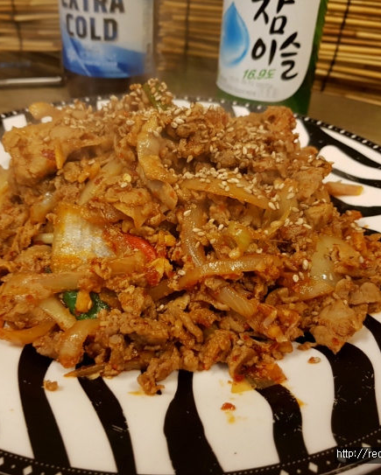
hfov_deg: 43.3
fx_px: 479
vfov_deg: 52.8
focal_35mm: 34
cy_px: 238
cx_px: 169
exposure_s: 1/30
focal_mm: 4.2
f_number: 1.7
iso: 160
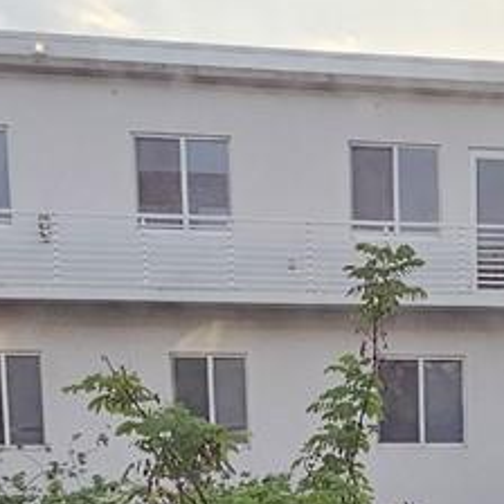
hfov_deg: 20.0
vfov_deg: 19.7
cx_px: 576
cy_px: 621
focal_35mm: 82
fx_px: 1351
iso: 80
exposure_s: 1/68
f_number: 2.2
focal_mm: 2.2
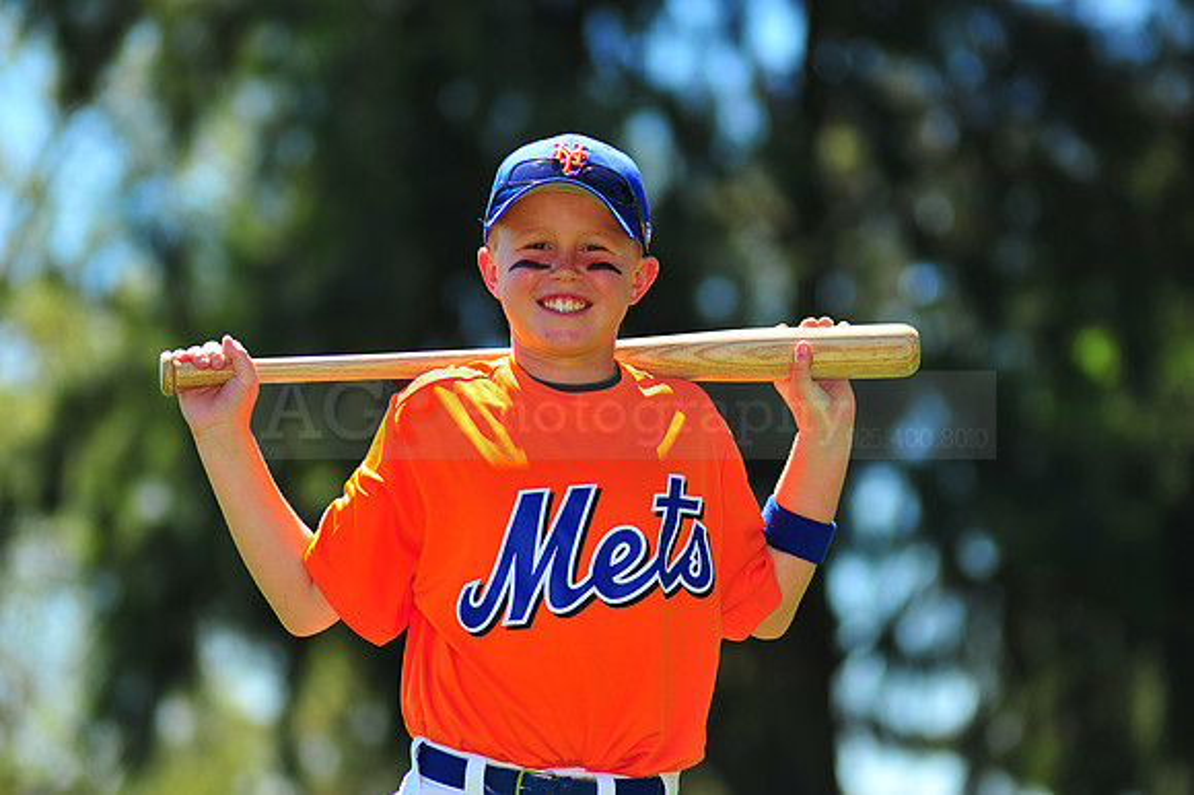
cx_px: 597
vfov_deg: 7.6
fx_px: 5966
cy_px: 398
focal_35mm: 180
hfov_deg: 11.4
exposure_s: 1/1000
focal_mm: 180
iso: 200
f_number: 4
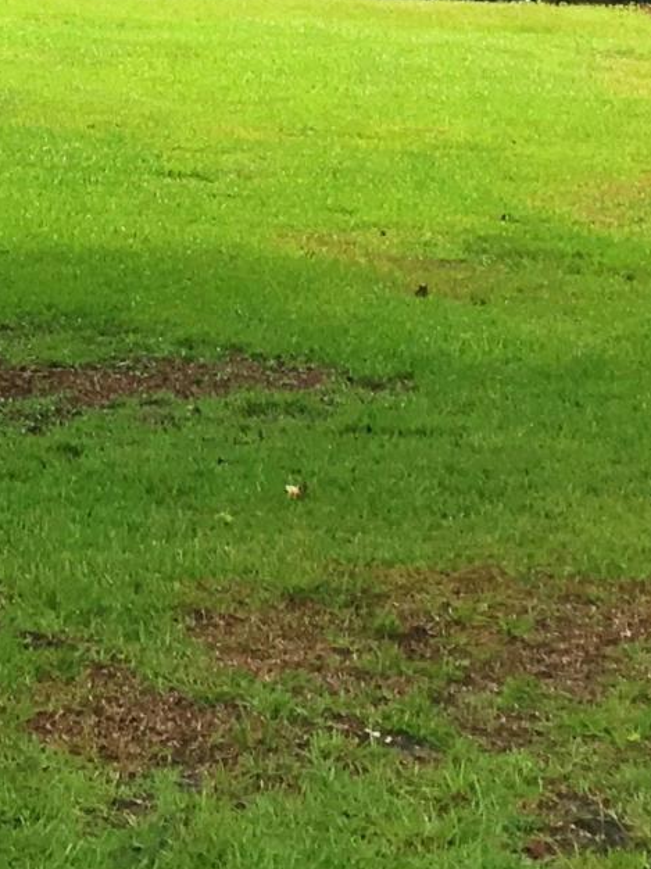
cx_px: -433
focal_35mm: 139
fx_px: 3488
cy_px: -511
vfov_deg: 13.3
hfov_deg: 10.2
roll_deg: -1.0
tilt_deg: +2.7
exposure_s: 1/1115
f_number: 2.2
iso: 25
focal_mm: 4.15
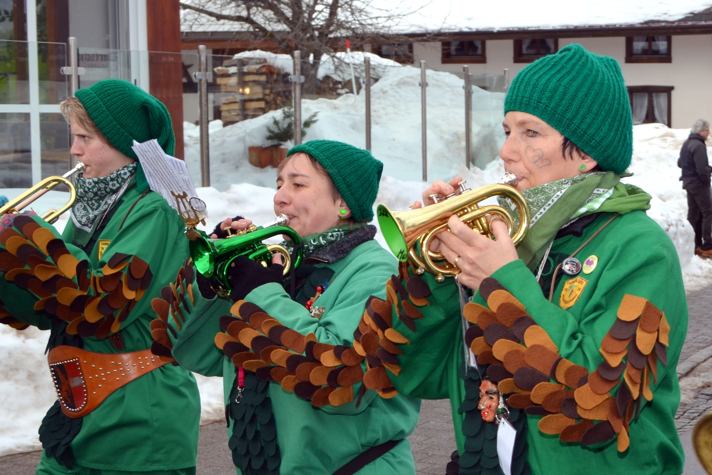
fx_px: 831
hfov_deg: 46.4
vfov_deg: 31.9
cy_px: 238
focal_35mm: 42
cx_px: 356
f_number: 7.1
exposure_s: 1/200
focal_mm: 28
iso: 100
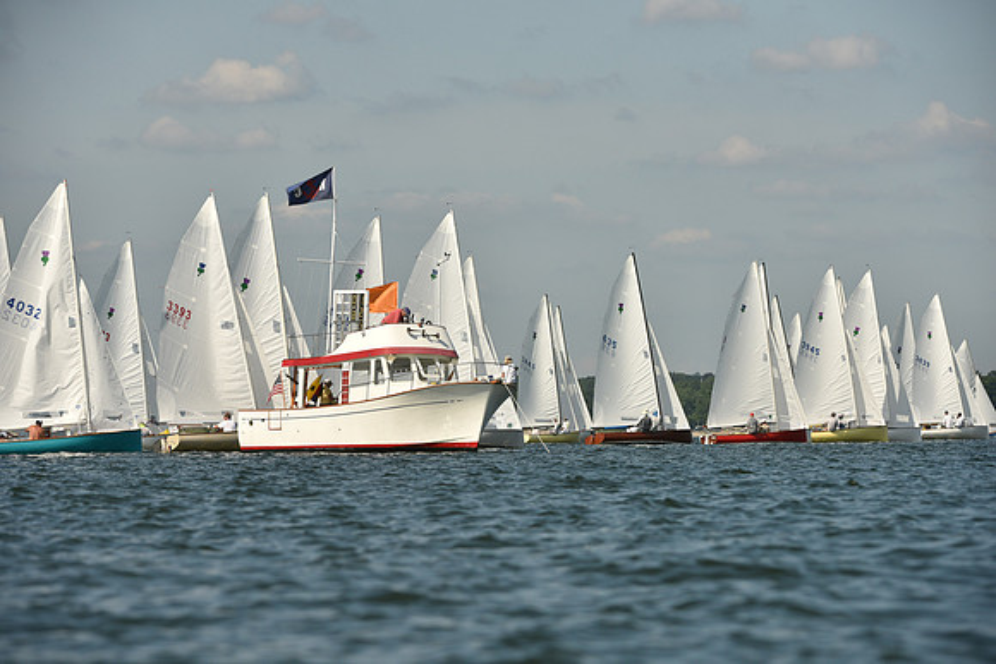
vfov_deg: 6.9
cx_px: 498
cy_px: 332
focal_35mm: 200
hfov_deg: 10.3
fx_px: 5534
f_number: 7.1
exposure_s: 1/1600
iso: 250
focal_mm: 200
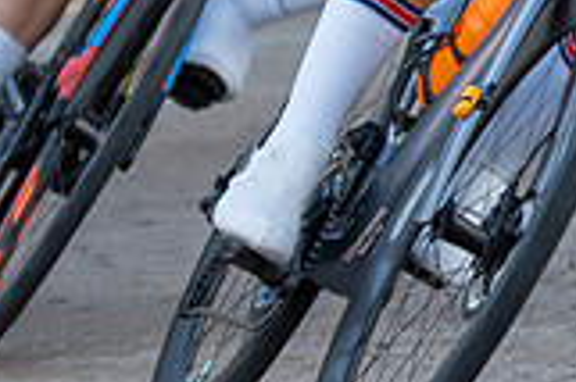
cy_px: -419
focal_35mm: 657
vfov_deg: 2.1
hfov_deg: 3.1
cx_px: 643
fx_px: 10501
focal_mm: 88
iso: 500
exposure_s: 1/800
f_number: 3.2
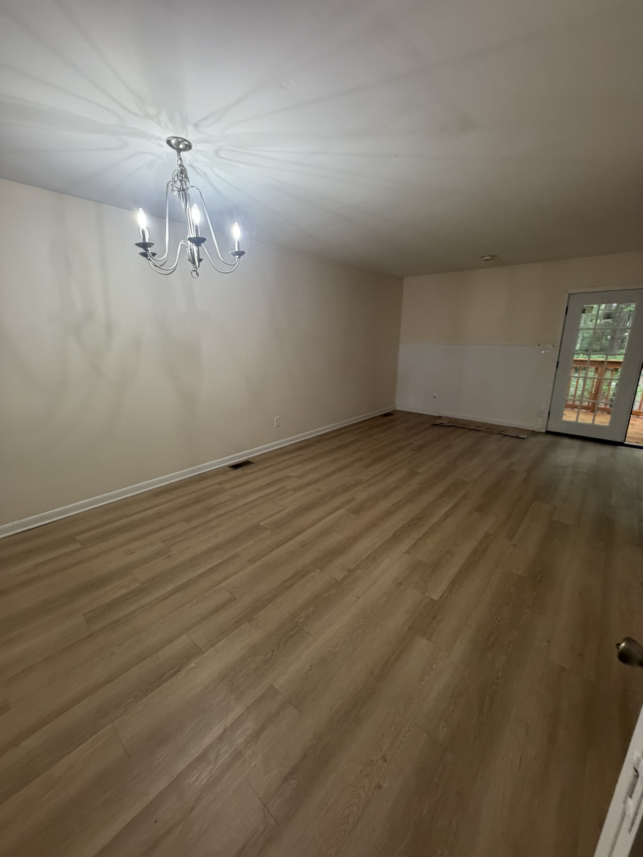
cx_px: 322
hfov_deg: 85.7
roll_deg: -1.8
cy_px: 428
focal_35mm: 14
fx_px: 347
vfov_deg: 102.1
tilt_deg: -14.6
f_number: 2.2
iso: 320
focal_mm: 2.22
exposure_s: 1/120
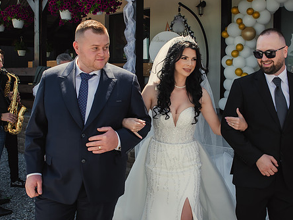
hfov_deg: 47.7
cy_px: 101
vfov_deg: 36.8
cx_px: 171
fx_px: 330
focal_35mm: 39
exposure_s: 1/160
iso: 200
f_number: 6.3
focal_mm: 24
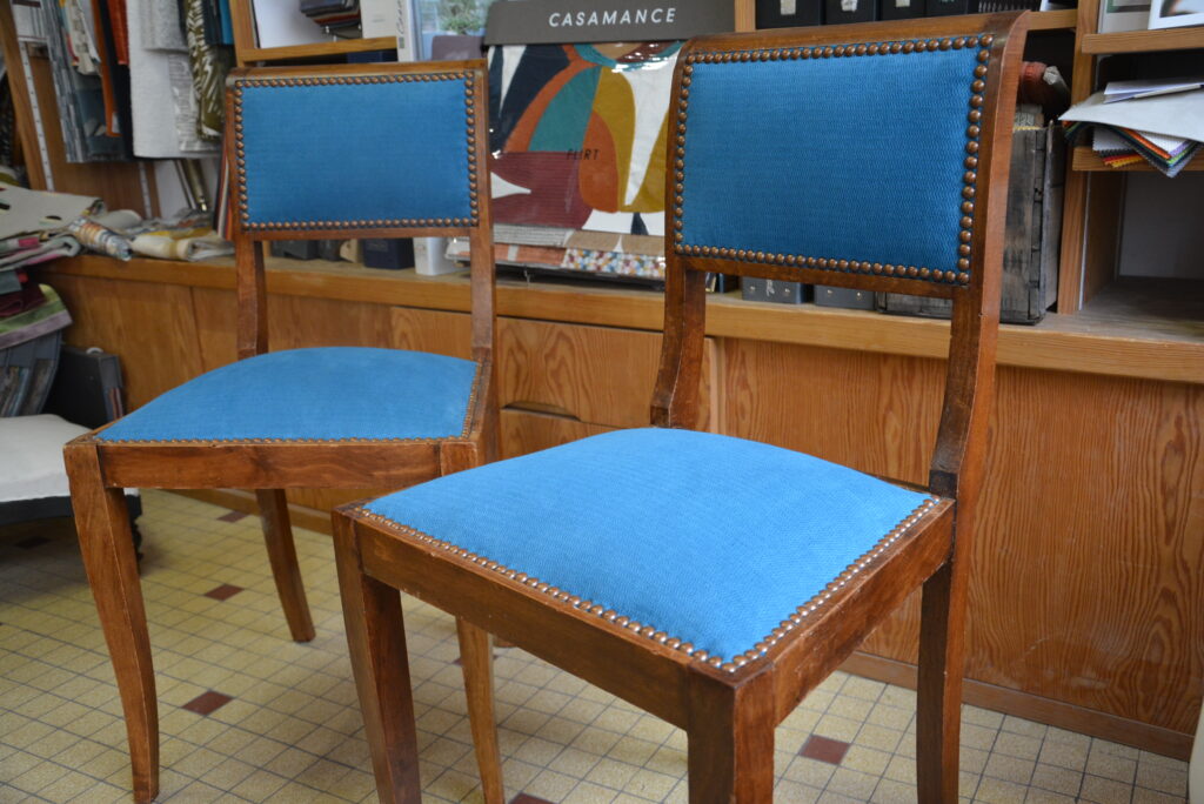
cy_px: 402
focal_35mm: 33
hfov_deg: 57.2
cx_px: 602
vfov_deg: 40.0
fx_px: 1104
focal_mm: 22
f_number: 3.8
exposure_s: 1/30
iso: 1250
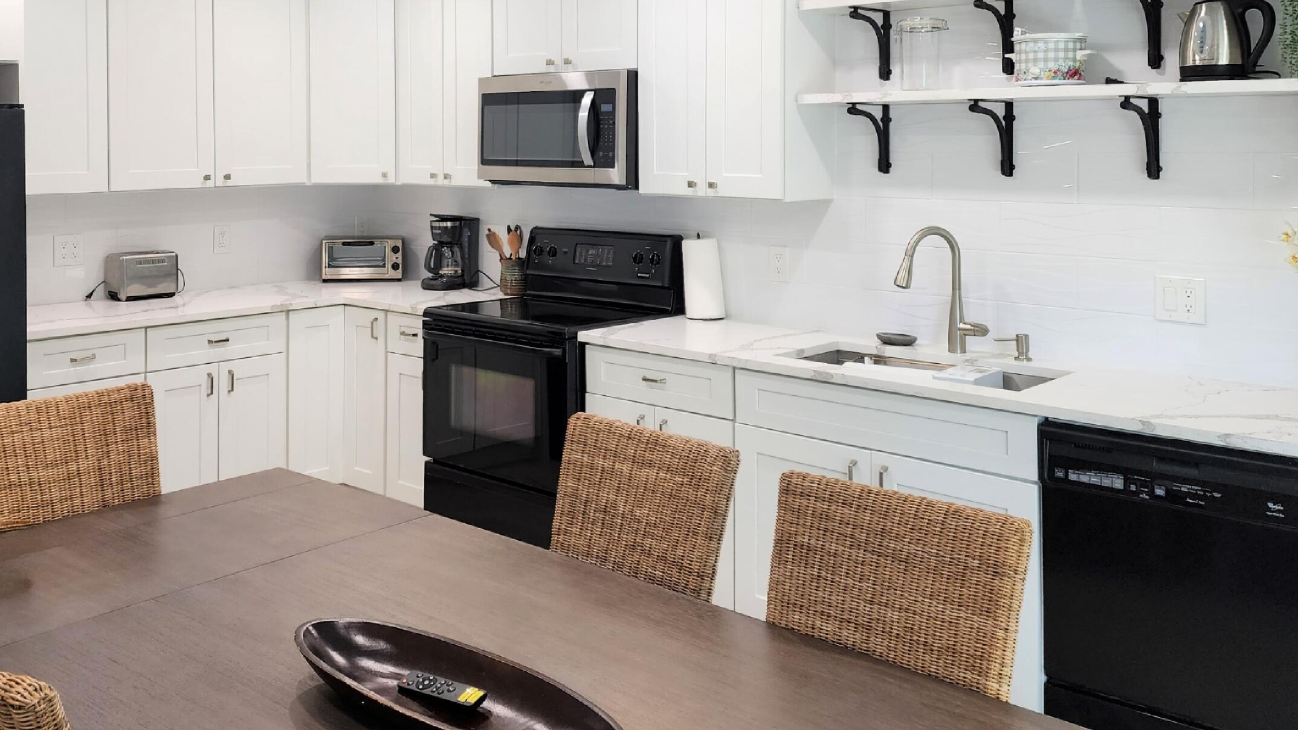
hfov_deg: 56.1
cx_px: 500
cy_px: 147
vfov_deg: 32.8
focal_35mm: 35
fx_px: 1205
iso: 100
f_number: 1.8
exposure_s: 1/120
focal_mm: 6.4
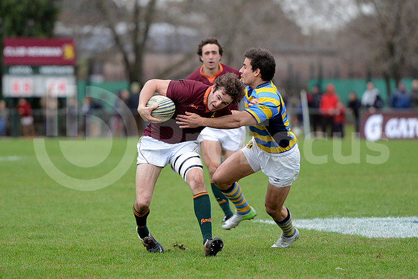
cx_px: 209
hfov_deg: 10.5
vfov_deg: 7.0
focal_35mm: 195
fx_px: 2265
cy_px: 140
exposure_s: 1/500
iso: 1600
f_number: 2.8
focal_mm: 195
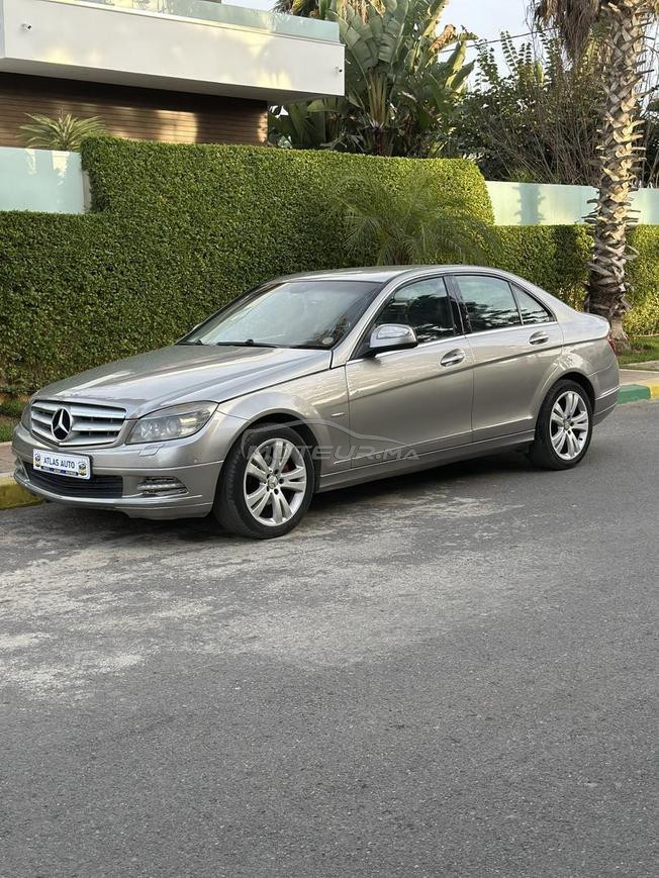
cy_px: 439
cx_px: 330
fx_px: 1218
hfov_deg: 30.3
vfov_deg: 39.7
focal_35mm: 48
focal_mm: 6.86
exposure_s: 1/441
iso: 80
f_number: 1.78
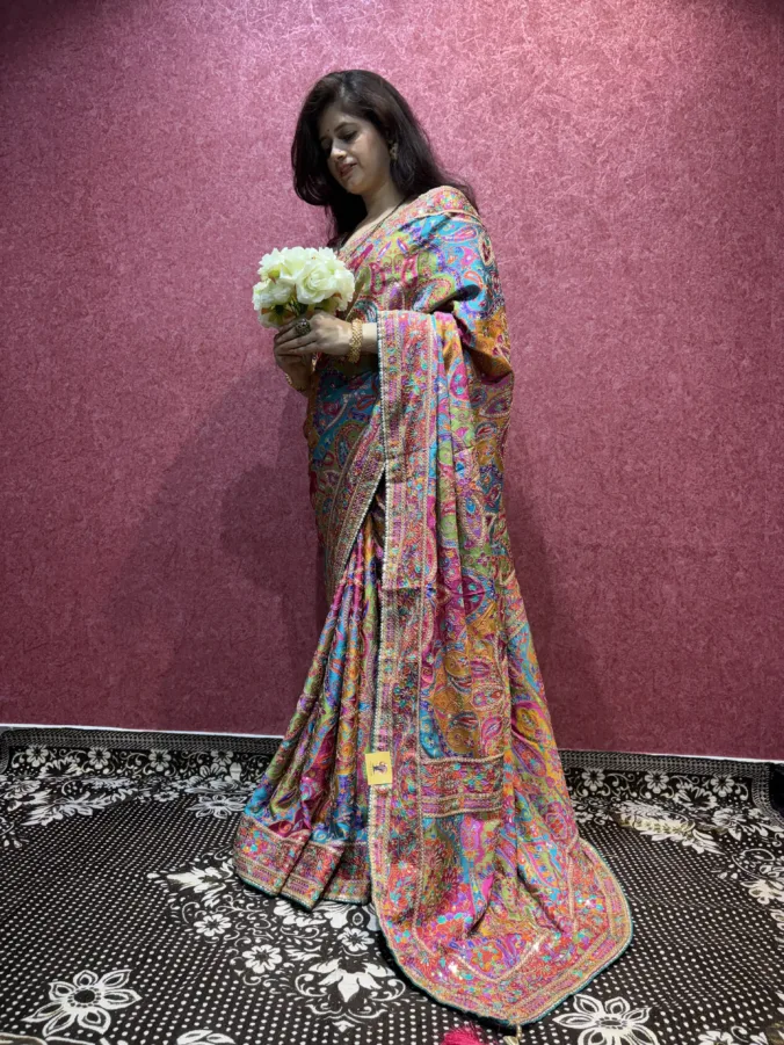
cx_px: 392
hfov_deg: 53.1
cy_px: 522
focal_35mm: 26
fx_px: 785
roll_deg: -1.5
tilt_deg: +0.1
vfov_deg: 67.3
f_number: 1.6
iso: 64
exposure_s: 1/100
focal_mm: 5.96
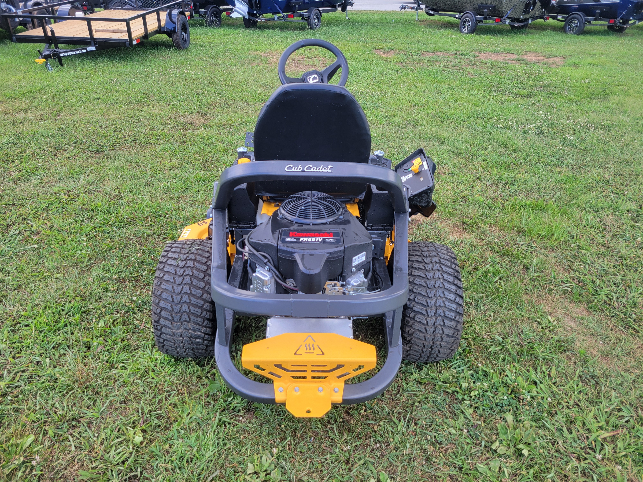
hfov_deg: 67.3
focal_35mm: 26
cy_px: 241
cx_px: 322
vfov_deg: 53.1
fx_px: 483
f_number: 1.8
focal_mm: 5.4
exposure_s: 1/289
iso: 40
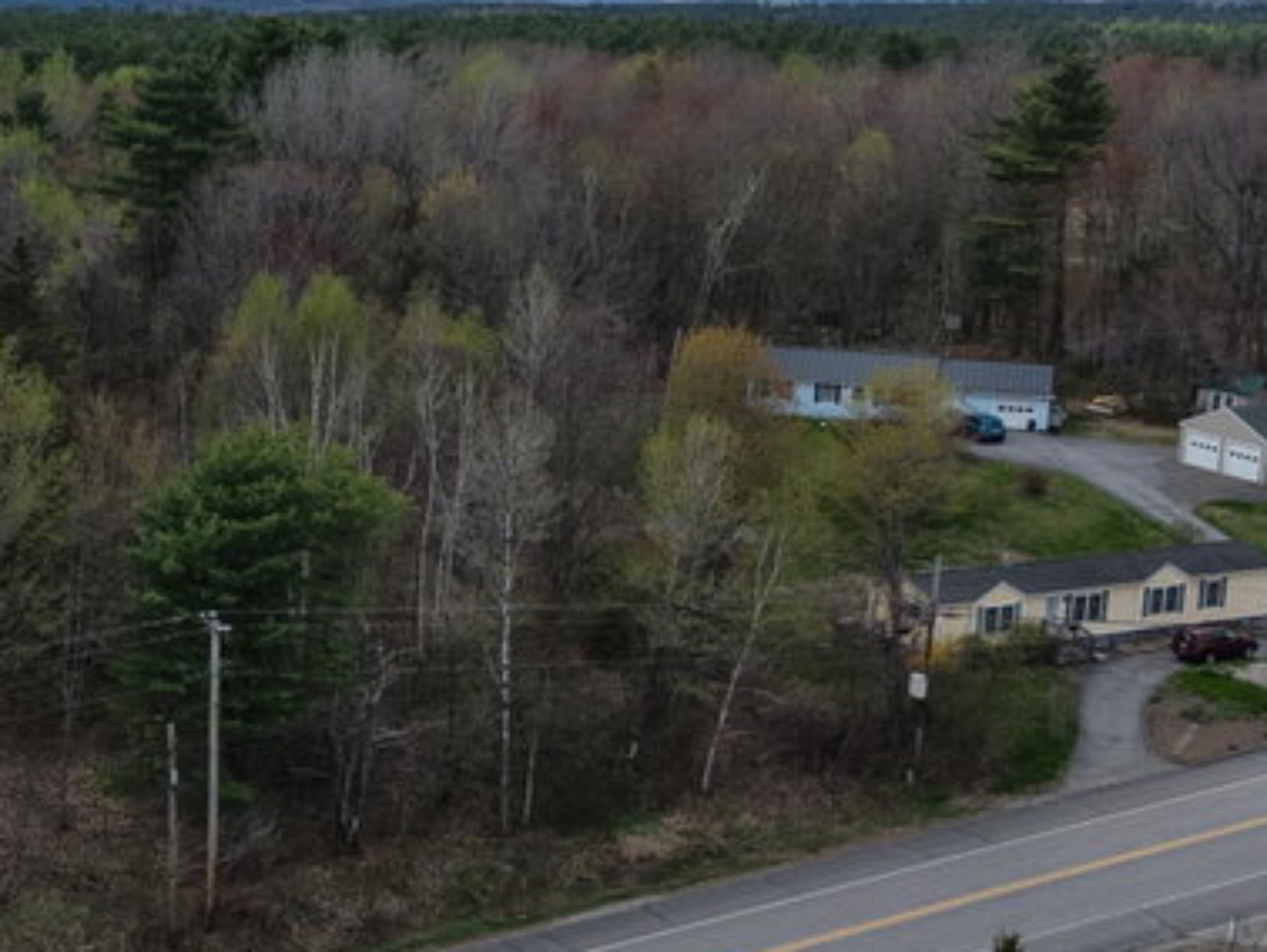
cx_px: 70
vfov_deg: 22.6
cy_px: 459
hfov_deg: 28.4
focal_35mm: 65
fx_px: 2381
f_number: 1.8
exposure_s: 1/5000
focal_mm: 8.67
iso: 280
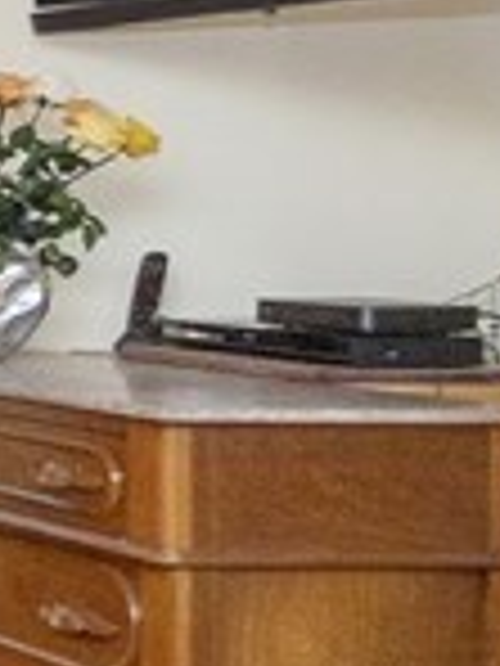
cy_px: 218
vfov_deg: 19.6
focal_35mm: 100
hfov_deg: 9.0
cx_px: -1315
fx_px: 1926
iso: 400
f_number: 5.6
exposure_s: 1/80
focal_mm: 10
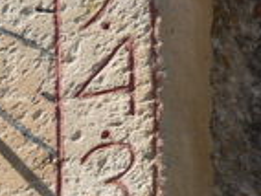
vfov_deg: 1.0
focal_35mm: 1448
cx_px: -165
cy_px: 141
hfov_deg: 1.4
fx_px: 10936
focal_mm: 72
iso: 64
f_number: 5
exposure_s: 1/400
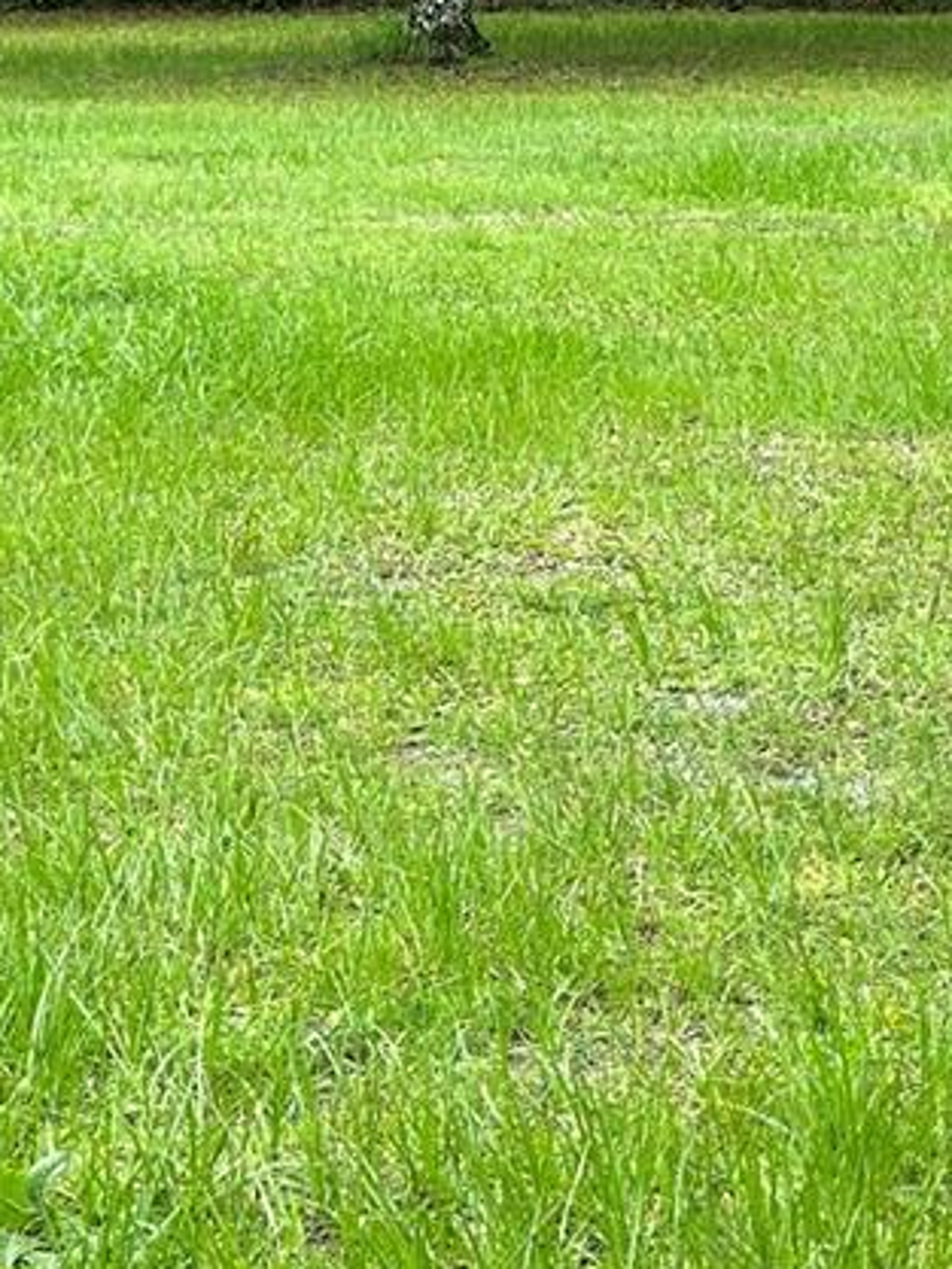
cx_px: 532
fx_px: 5058
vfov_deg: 14.0
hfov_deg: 10.8
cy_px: -67
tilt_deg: -0.6
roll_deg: +0.9
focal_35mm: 138
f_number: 1.78
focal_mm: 6.86
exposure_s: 1/779
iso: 64
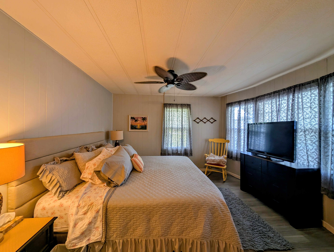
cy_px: 126
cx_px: 167
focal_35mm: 12
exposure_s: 1/60
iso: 61
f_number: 1.95
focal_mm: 2.23
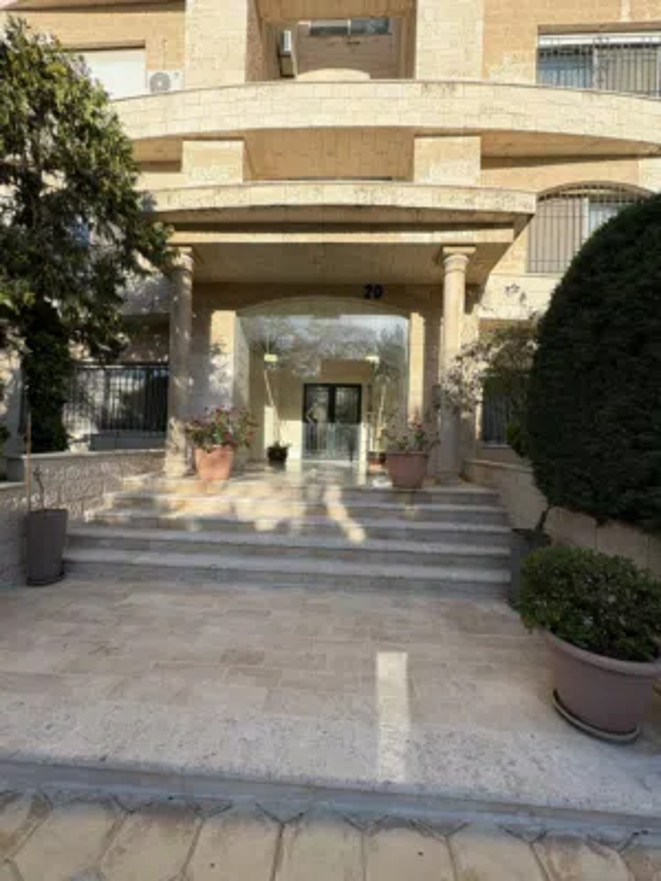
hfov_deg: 85.7
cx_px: 330
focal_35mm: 14
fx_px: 356
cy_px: 440
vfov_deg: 102.1
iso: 64
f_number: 2.2
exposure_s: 1/1078
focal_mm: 2.22
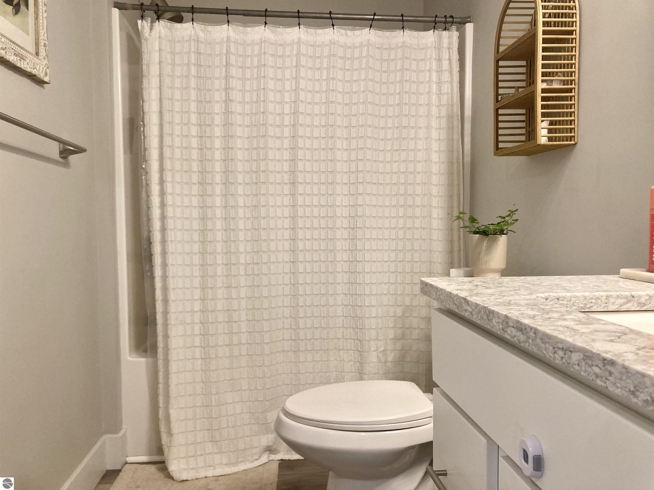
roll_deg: -0.8
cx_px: 327
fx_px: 529
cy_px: 245
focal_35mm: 28
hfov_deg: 63.4
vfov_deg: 49.7
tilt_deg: -2.7
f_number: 1.8
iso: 80
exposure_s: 1/60
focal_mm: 3.99
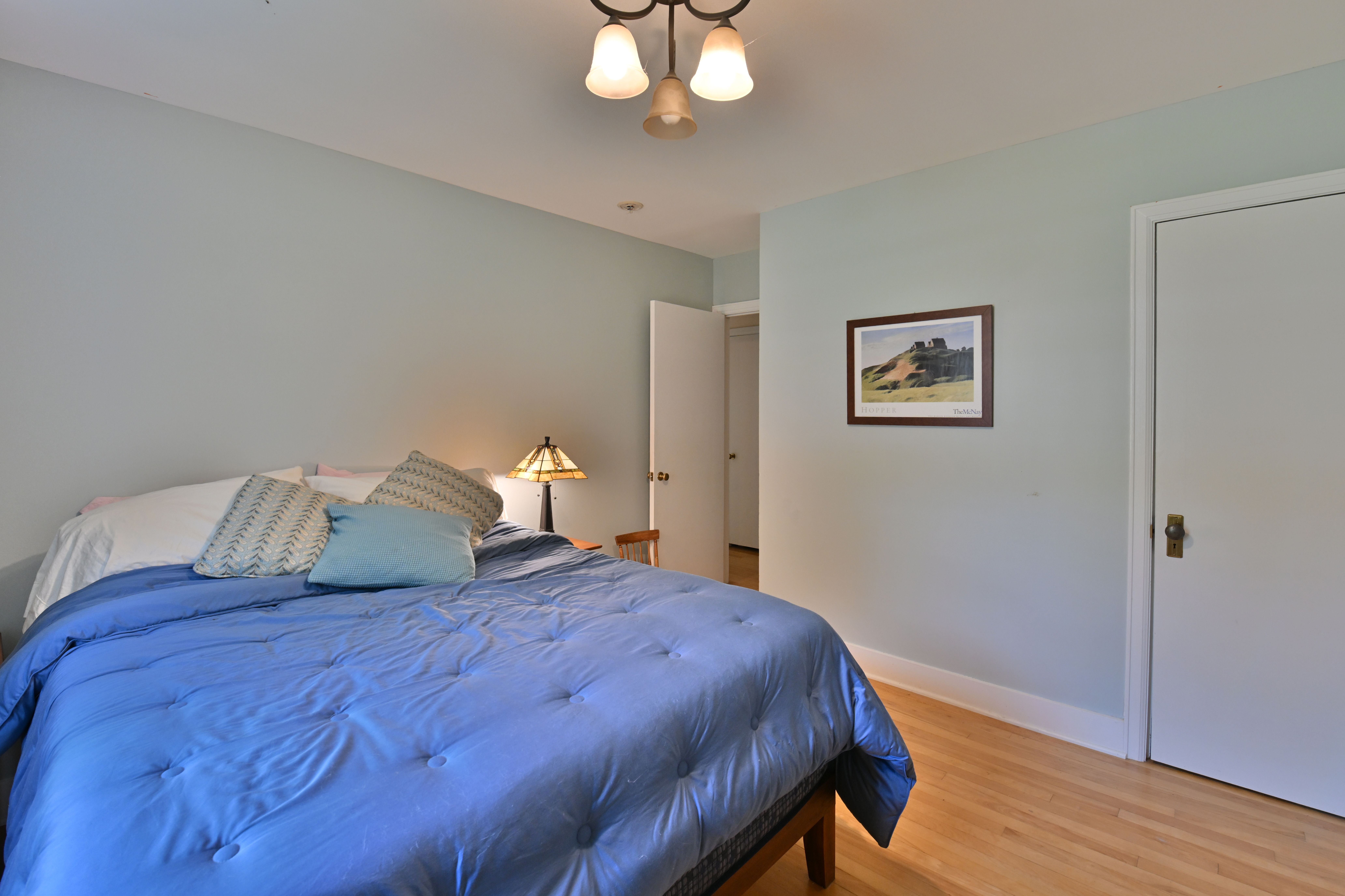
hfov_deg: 100.4
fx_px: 560
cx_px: 672
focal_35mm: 15
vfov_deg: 77.3
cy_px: 448
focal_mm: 15
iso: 1600
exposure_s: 1/30
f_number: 8
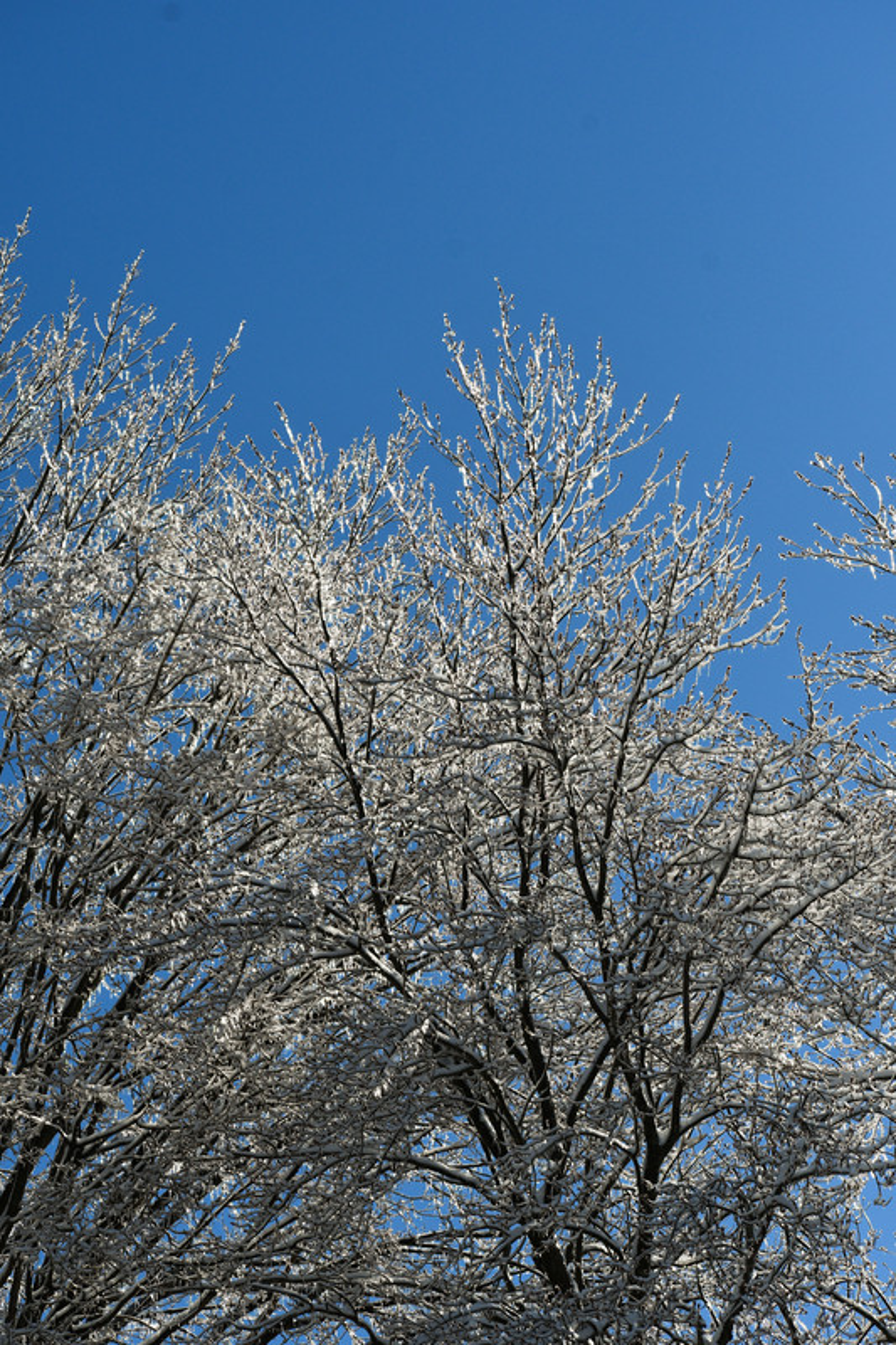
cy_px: 672
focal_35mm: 127
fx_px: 4743
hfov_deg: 10.8
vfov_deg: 16.1
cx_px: 448
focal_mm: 85
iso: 250
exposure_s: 1/2000
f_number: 9
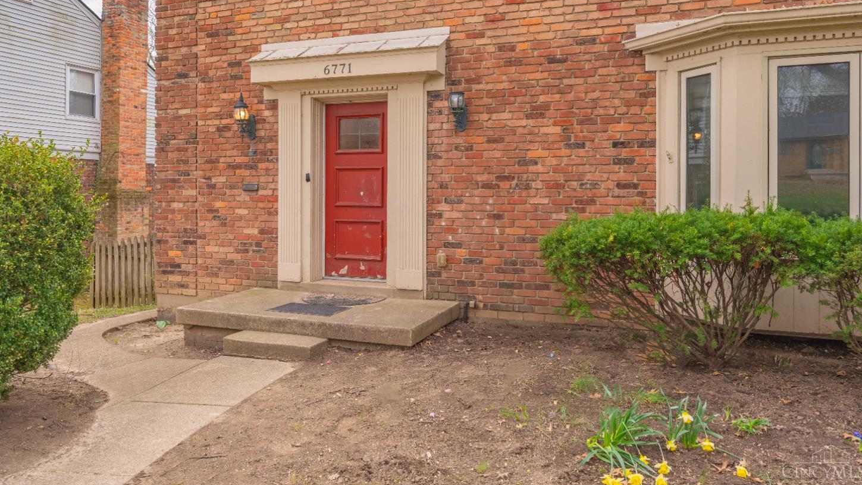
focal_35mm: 27
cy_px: 195
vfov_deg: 43.4
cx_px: 427
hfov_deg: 70.8
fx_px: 607
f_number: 7.1
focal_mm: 24.5
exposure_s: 1/4000
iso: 320
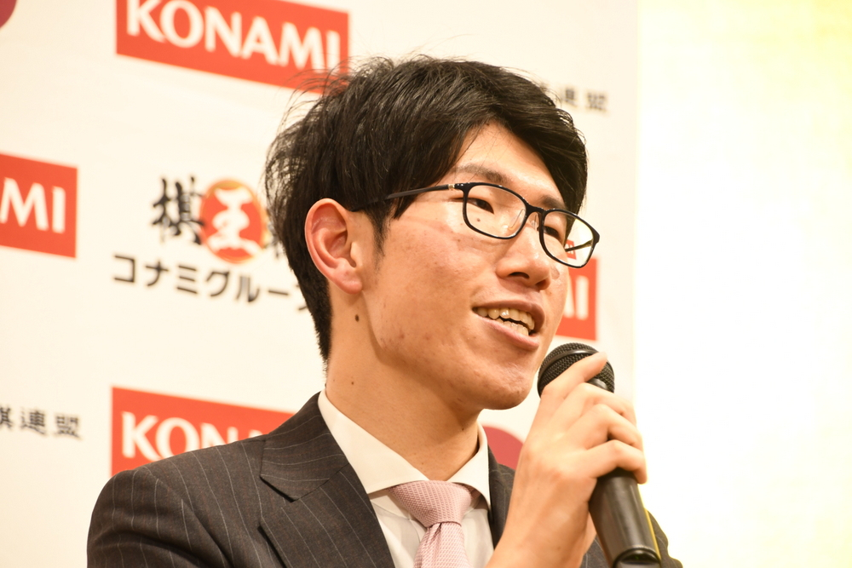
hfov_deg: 8.1
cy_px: 284
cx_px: 426
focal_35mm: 255
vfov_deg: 5.4
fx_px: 6035
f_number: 6
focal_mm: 170
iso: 800
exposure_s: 1/80
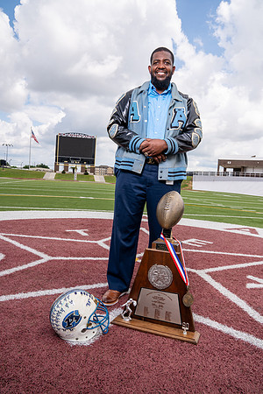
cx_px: 132
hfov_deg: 49.6
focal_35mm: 26
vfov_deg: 69.4
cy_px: 197
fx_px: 285
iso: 125
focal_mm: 26
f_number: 11
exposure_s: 1/200
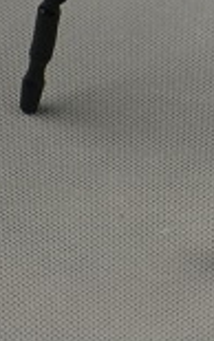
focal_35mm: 321
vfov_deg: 6.5
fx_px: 2993
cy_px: -111
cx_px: 124
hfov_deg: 4.1
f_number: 5.6
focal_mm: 50
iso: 280
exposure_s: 1/125
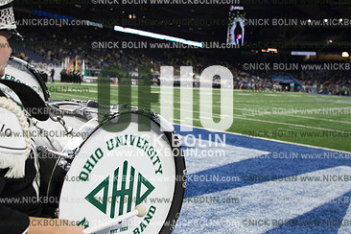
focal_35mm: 38
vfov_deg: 35.0
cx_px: 165
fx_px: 370
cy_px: 112
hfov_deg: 50.7
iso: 1250
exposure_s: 1/1250
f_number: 2.8
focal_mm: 24
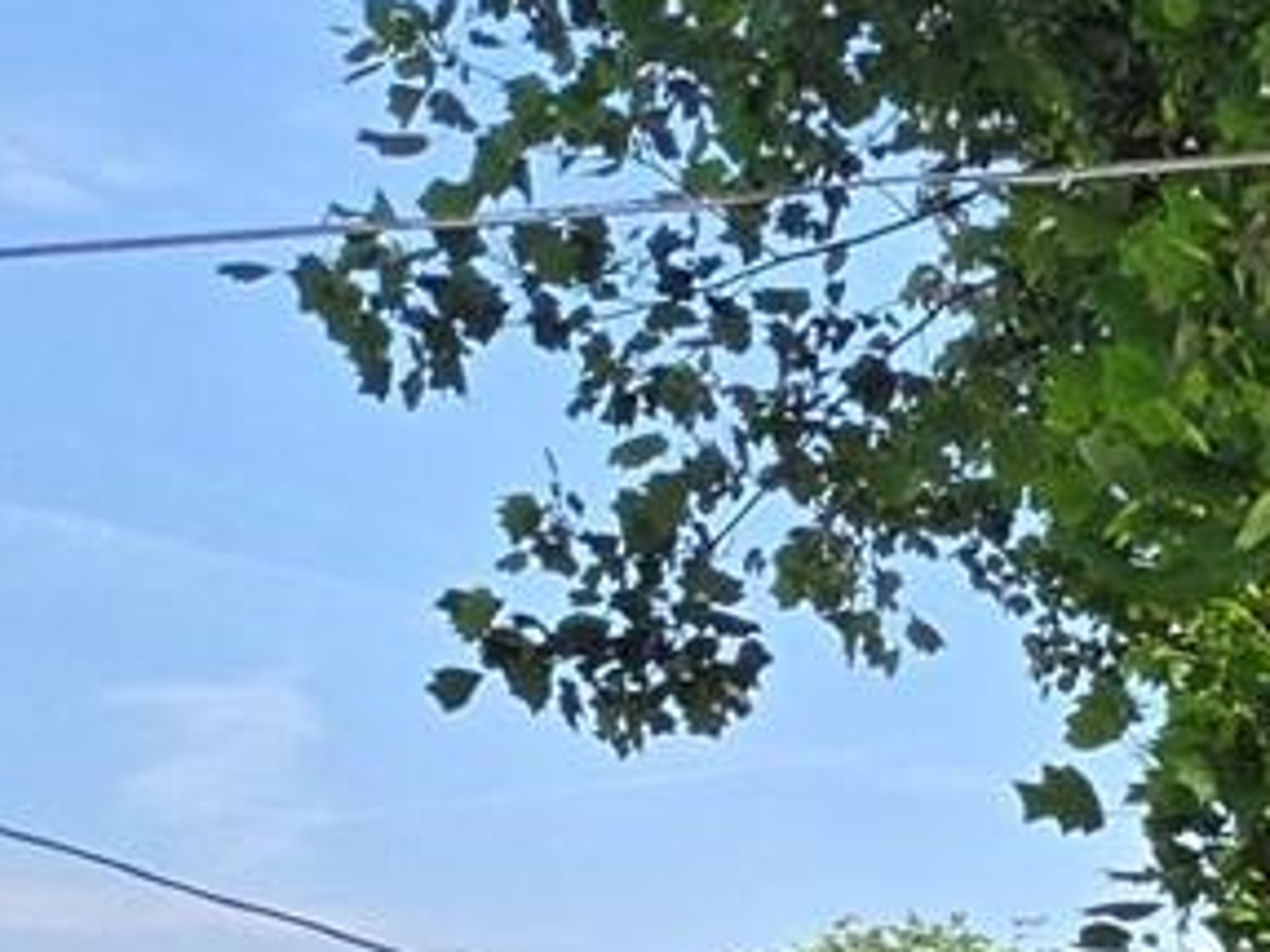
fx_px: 6014
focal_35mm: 164
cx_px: 4137
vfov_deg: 8.4
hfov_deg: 9.0
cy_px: 2112
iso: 64
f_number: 1.8
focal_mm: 5.4
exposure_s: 1/2921
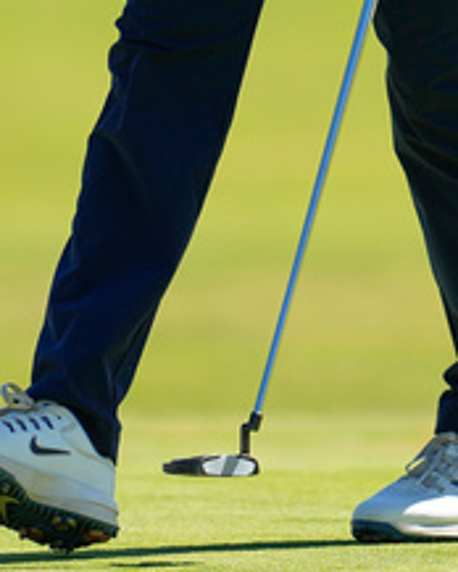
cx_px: 232
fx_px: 29948
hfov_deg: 0.9
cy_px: -311
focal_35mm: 1770
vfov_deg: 1.1
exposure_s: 1/2500
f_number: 2.8
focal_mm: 400
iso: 160
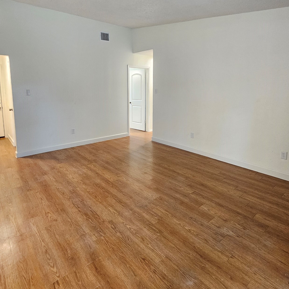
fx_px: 179
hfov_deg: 77.7
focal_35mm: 19
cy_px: 112
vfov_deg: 76.6
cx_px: 142
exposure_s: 1/30
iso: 400
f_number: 2.2
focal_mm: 2.2
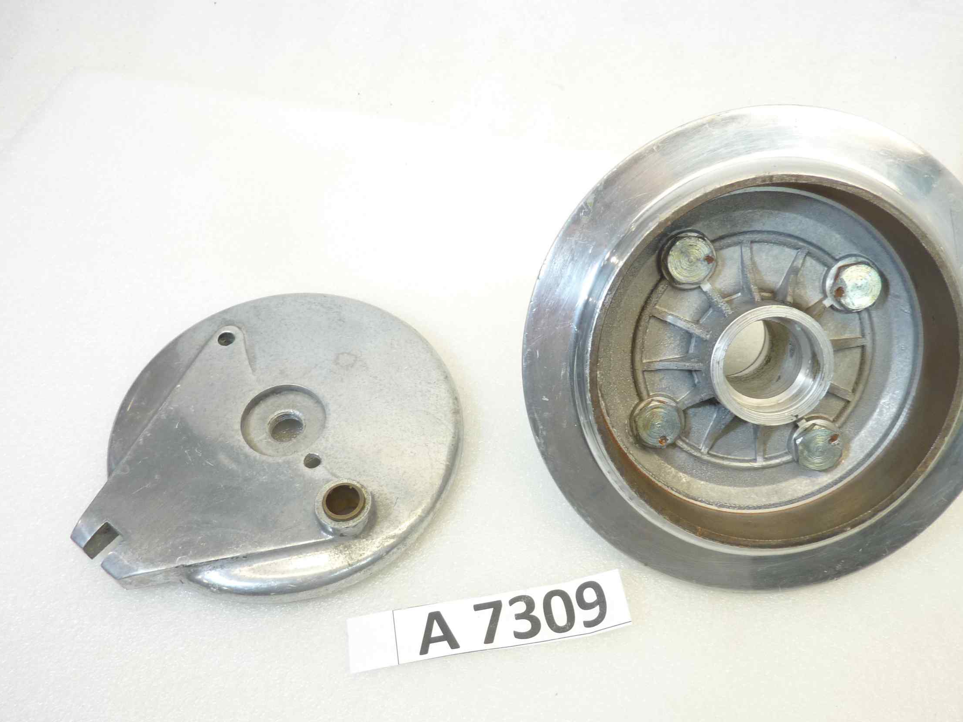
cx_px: 527
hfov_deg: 61.5
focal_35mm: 29
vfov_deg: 48.1
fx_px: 807
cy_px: 408
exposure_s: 1/20
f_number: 3.3
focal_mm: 4.1
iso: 80
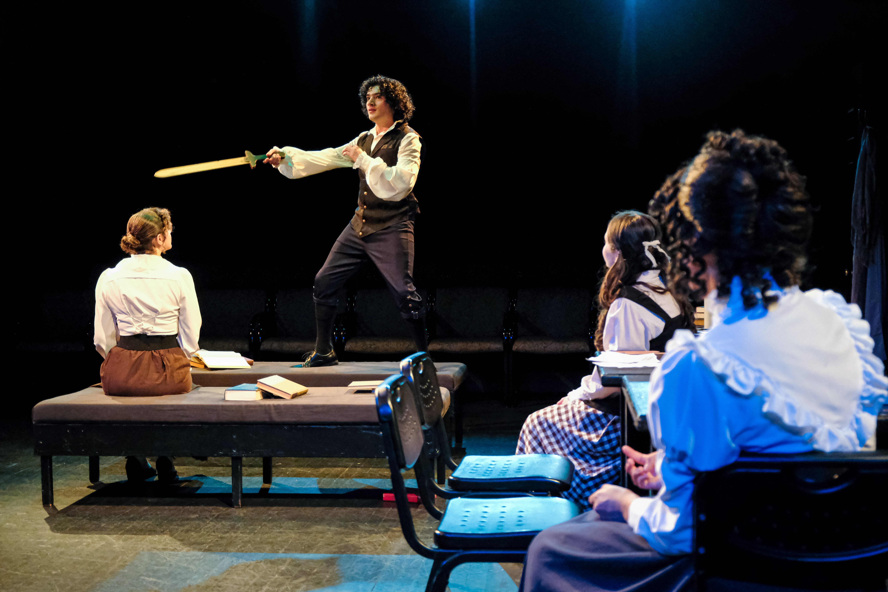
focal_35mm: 47
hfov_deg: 41.9
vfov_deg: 28.6
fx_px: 1159
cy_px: 296
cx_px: 444
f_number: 3.6
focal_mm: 31.5
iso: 8000
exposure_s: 1/250
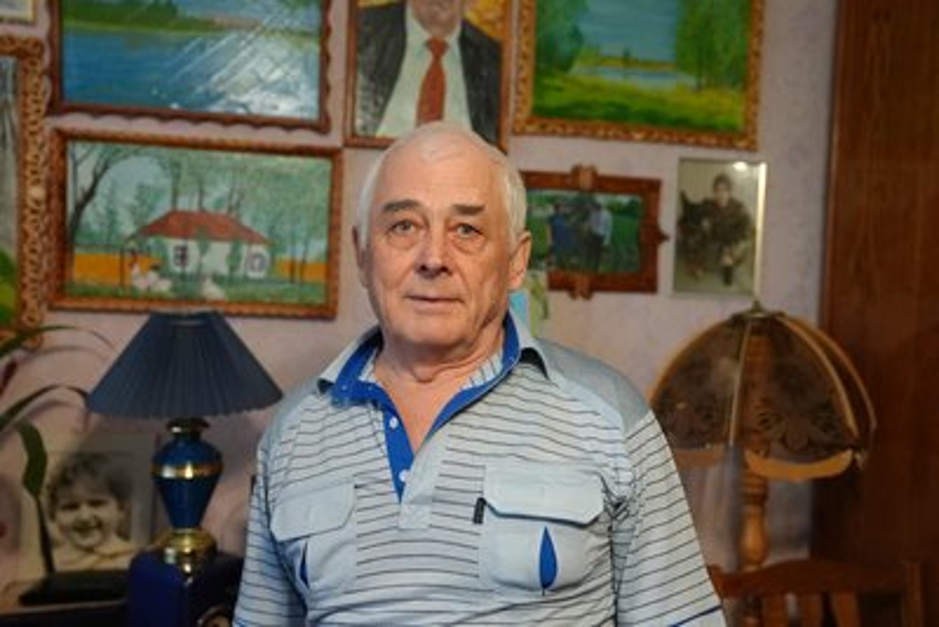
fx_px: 965
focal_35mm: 37
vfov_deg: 36.0
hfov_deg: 51.9
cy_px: 314
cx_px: 470
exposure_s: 1/160
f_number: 3.2
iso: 12800
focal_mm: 37
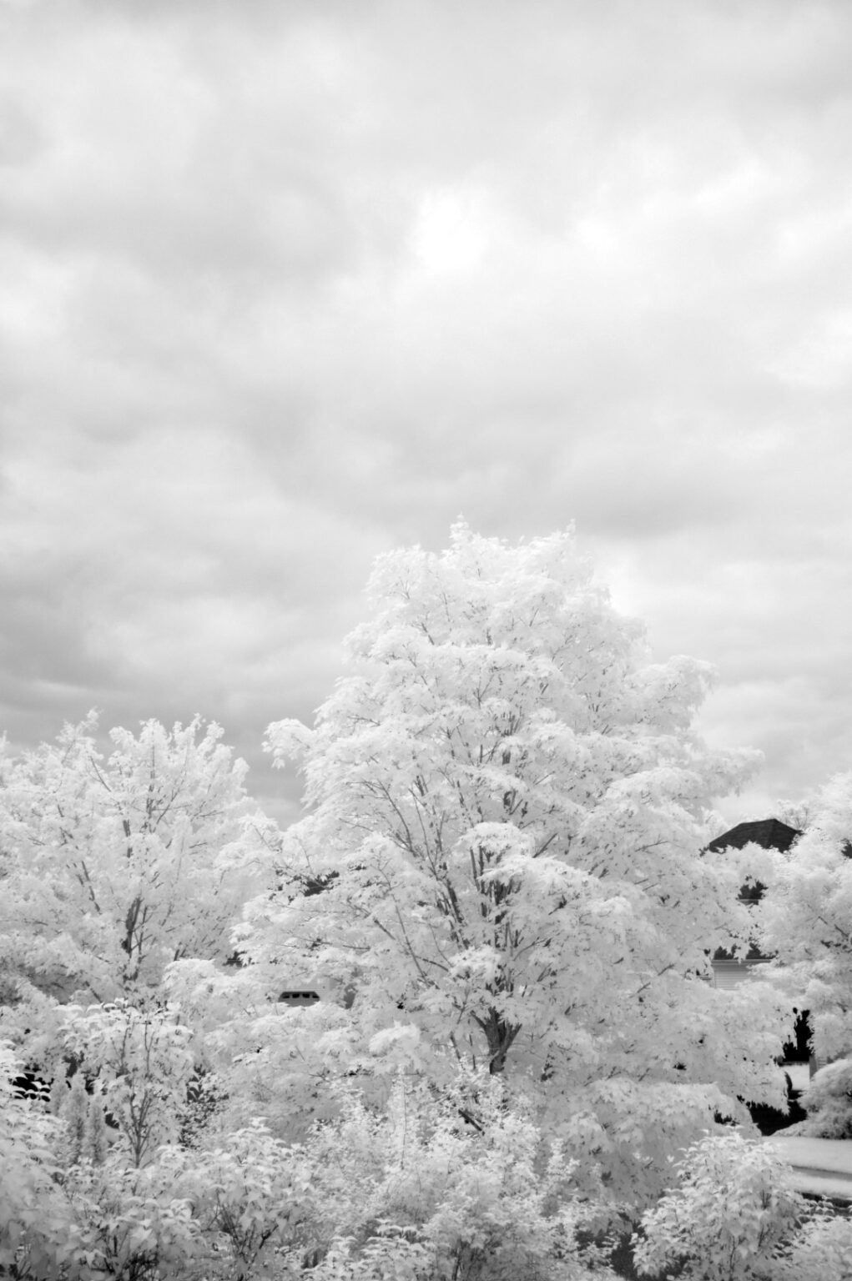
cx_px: 426
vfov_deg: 45.0
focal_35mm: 44
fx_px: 1547
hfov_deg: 30.8
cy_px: 640
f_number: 5.6
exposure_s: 1/160
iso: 100
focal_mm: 29
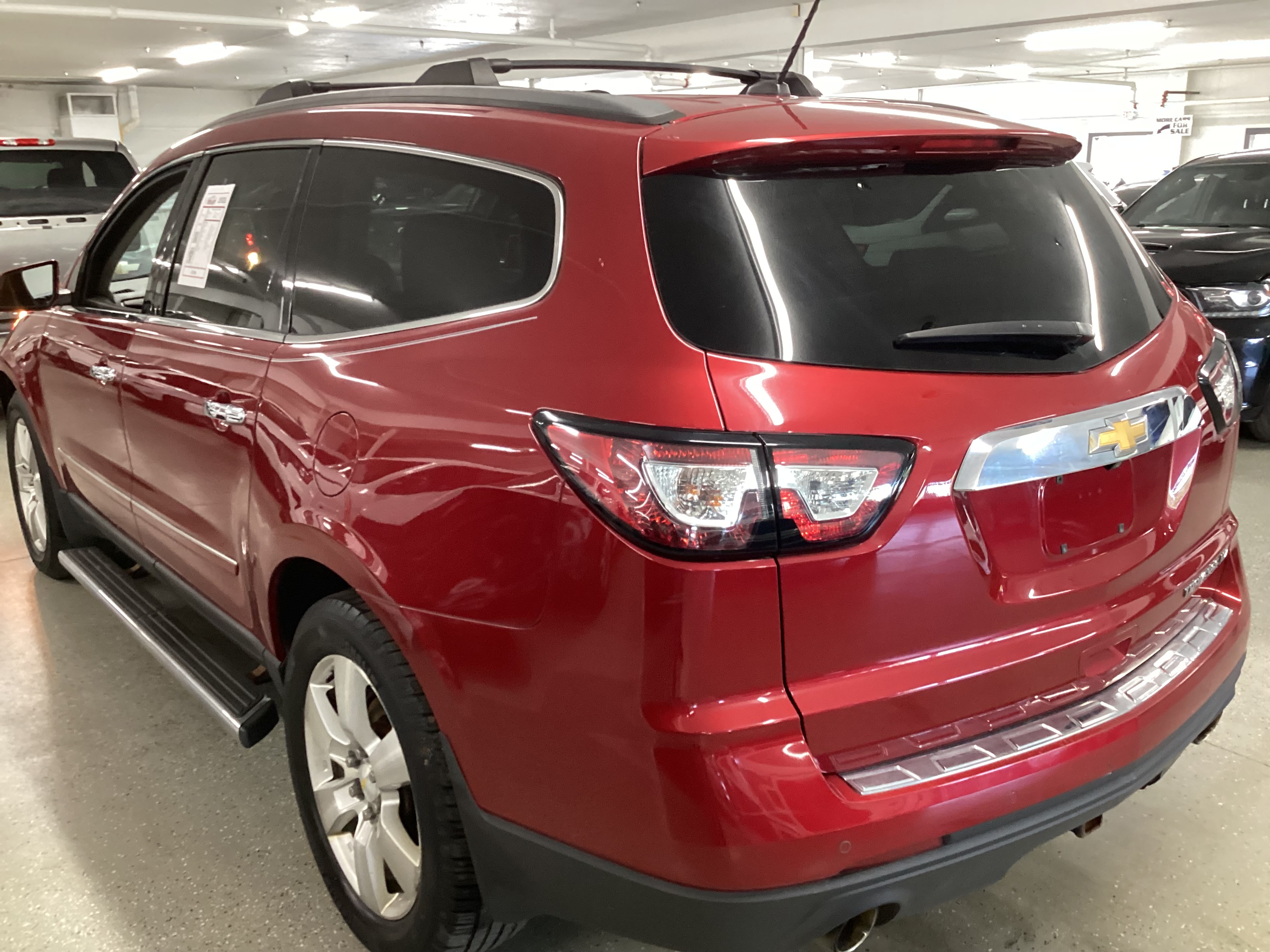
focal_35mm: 31
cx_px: 635
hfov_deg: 58.4
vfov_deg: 45.4
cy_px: 476
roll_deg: +0.3
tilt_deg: -17.9
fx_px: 1137
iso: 320
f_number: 2.4
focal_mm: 3.3
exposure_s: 1/33
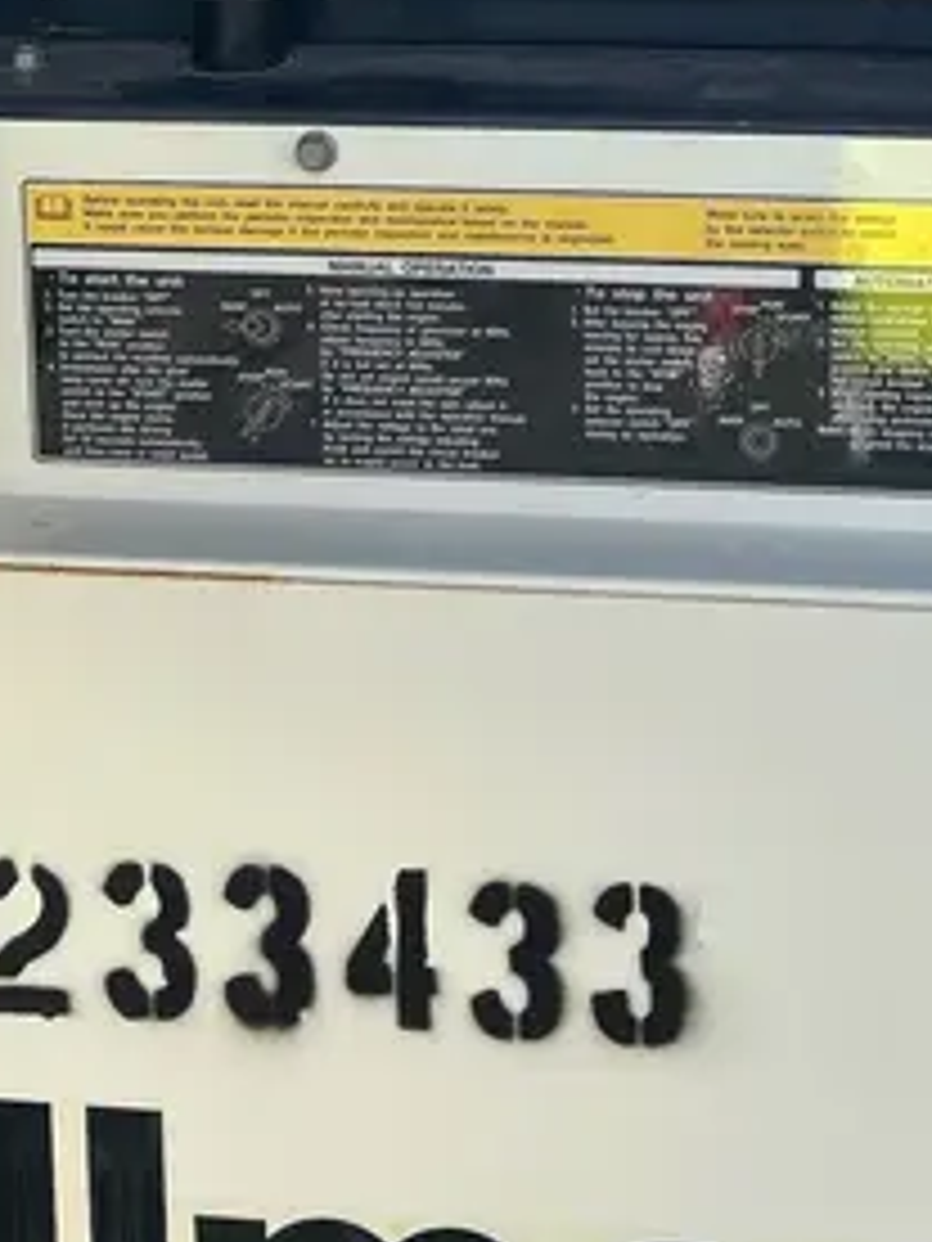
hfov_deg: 20.9
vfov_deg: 24.9
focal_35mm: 69
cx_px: 837
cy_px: -313
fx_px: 2477
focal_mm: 5.7
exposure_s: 1/1009
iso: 50
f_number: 1.5
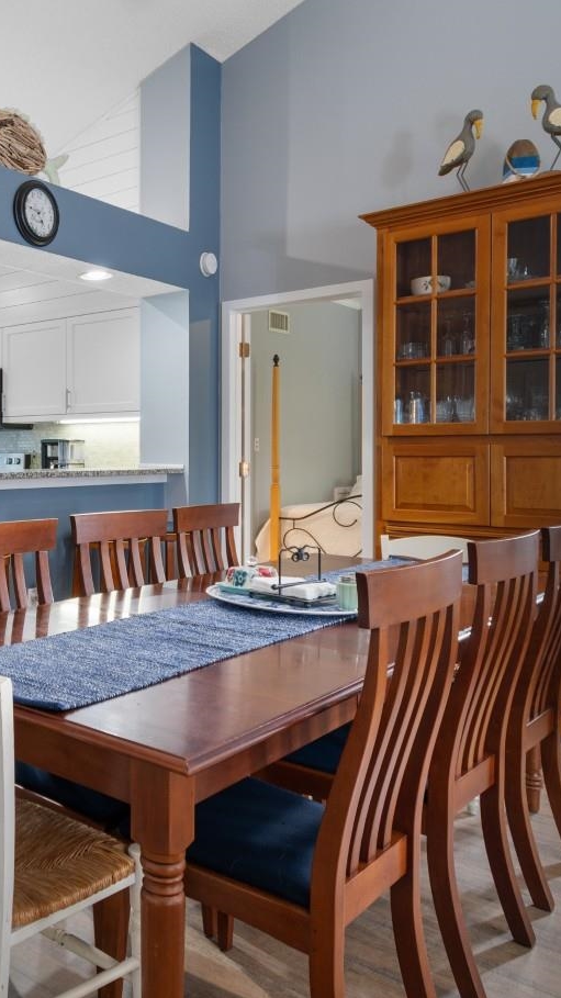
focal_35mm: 28
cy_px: 451
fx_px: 741
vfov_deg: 67.8
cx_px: -19
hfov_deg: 36.6
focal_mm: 10
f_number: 4.5
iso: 100
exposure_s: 1/5
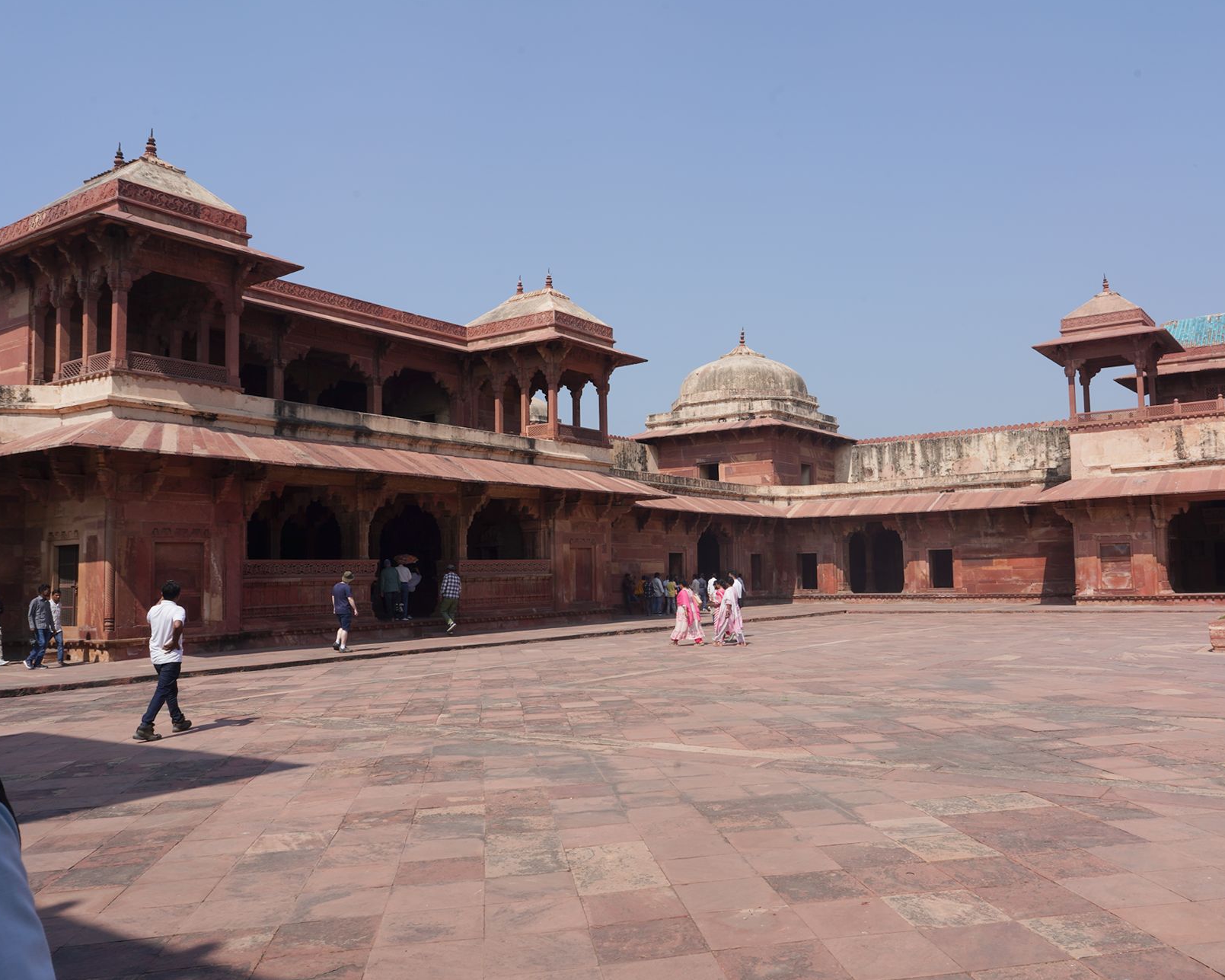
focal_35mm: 28
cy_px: 490
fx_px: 1015
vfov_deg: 51.5
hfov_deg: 61.9
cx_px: 706
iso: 100
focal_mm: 24
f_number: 18
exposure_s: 1/100
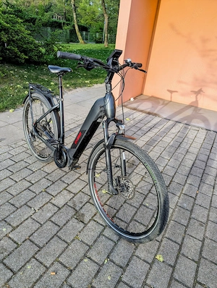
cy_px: 144
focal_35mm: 24
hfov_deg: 57.0
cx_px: 108
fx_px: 200
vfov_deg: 71.5
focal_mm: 6.81
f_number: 1.85
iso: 48
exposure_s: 1/524
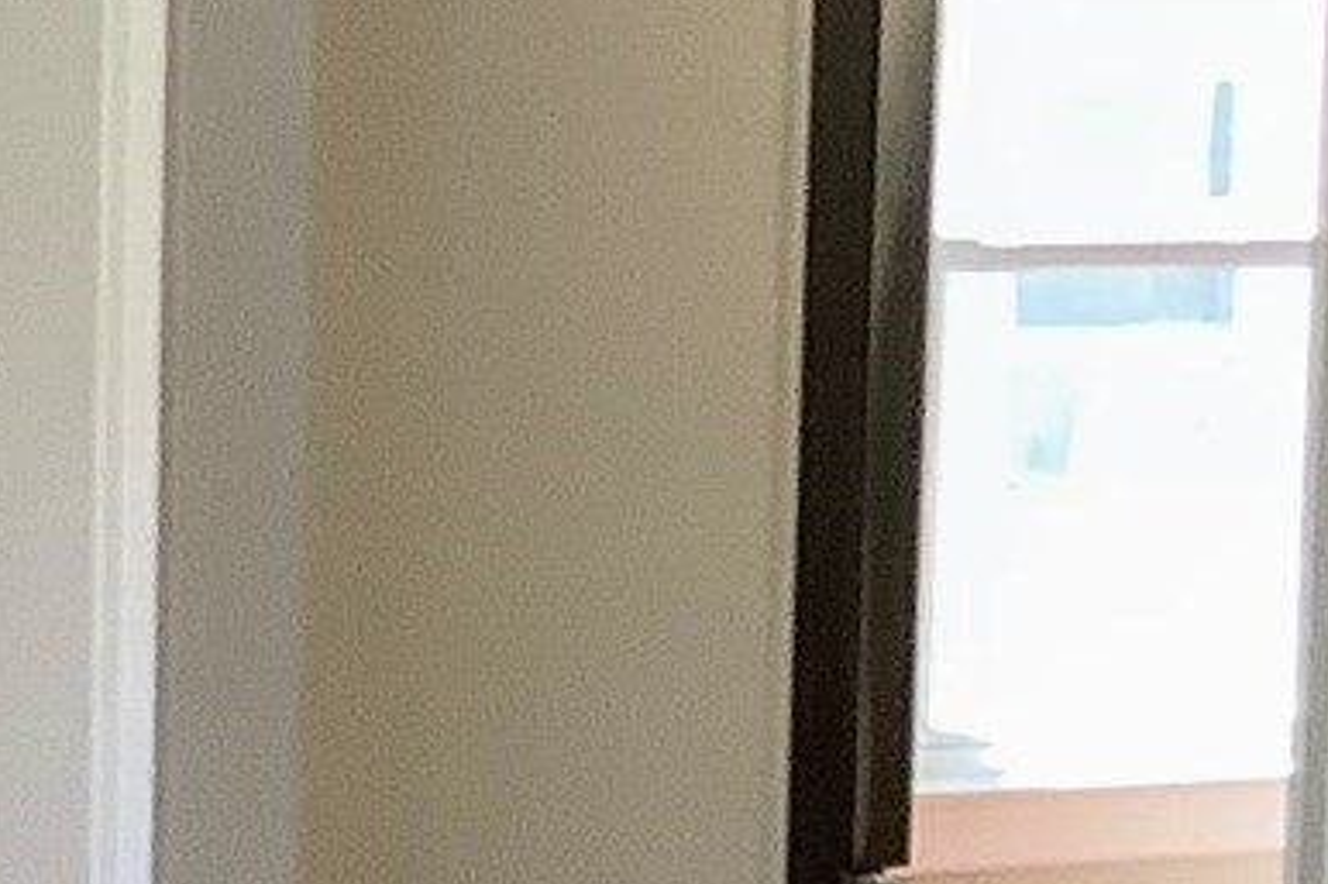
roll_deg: -0.2
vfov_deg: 7.9
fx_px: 6305
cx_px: -788
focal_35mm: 171
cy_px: 1077
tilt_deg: -7.7
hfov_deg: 11.4
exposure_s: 1/120
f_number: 2.4
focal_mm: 3.3
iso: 100
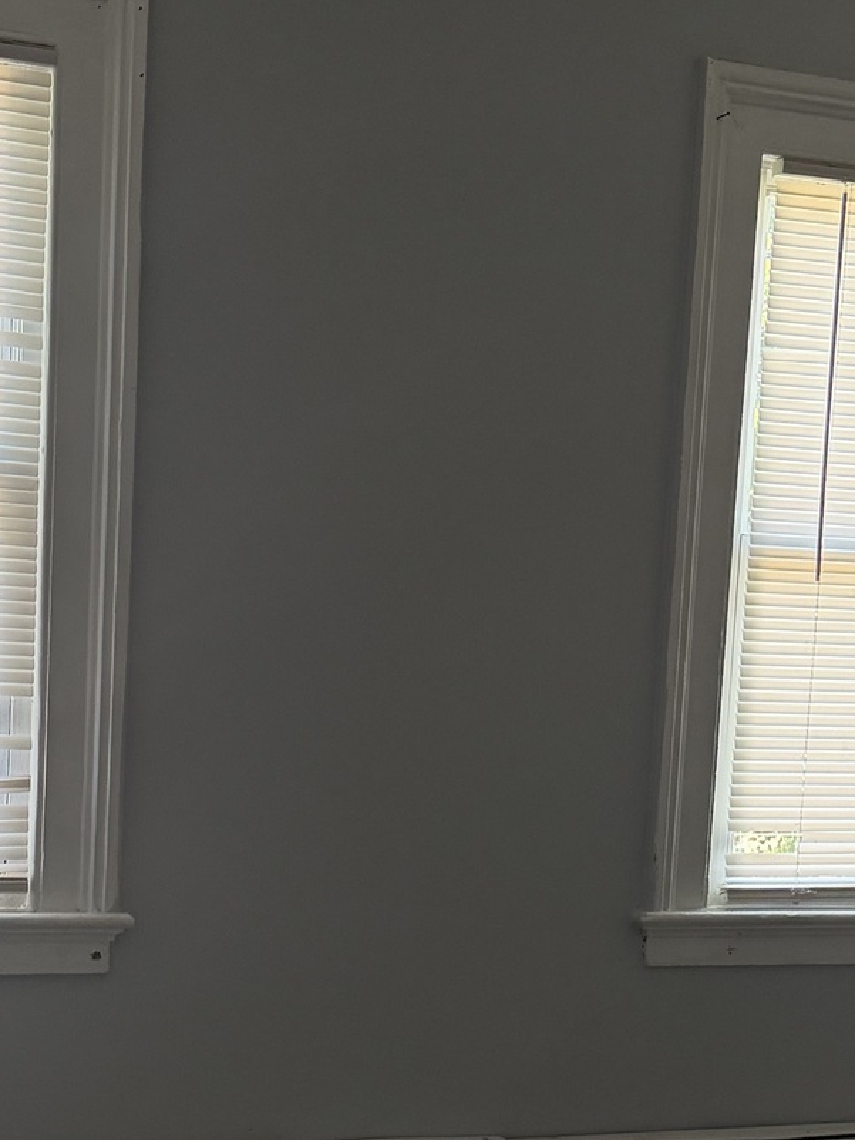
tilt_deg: -6.3
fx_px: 2272
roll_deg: -3.8
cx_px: 452
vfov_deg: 27.8
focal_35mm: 69
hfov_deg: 21.3
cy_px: 841
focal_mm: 6.76
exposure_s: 1/164
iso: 200
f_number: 1.78
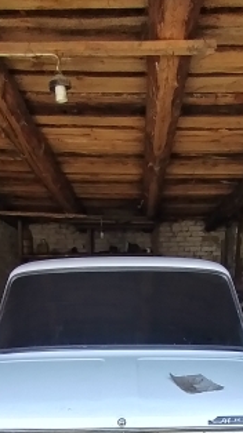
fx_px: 413
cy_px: 423
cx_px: 124
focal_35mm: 36
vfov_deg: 47.0
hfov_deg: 32.7
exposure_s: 1/50
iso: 134
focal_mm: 1.42
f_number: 2.2
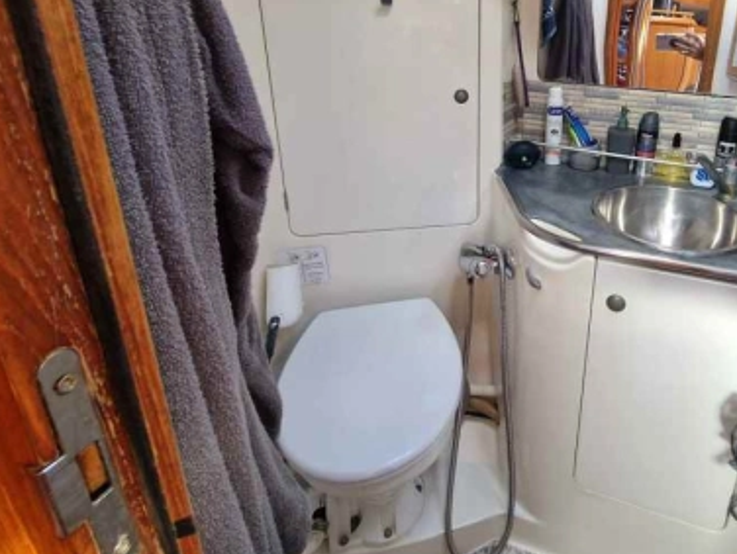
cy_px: 165
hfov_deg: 79.7
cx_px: 529
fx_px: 405
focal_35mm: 19
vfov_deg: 66.1
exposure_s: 1/50
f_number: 2.2
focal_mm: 2.2
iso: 250
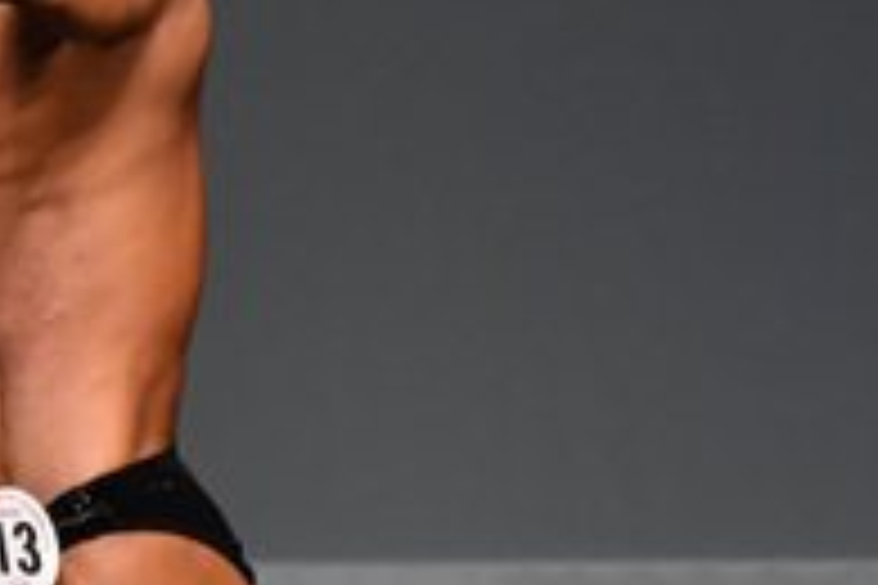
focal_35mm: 1374
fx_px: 33508
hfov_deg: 1.5
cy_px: 544
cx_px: 70
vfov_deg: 1.0
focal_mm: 230
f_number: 5.6
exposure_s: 1/400
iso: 2500
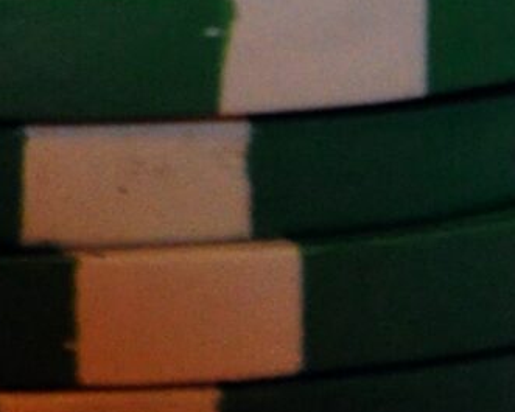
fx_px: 19578
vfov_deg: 1.2
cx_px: -1419
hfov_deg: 1.5
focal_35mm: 1284
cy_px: -690
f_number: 10
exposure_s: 1/30
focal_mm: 105
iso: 2000
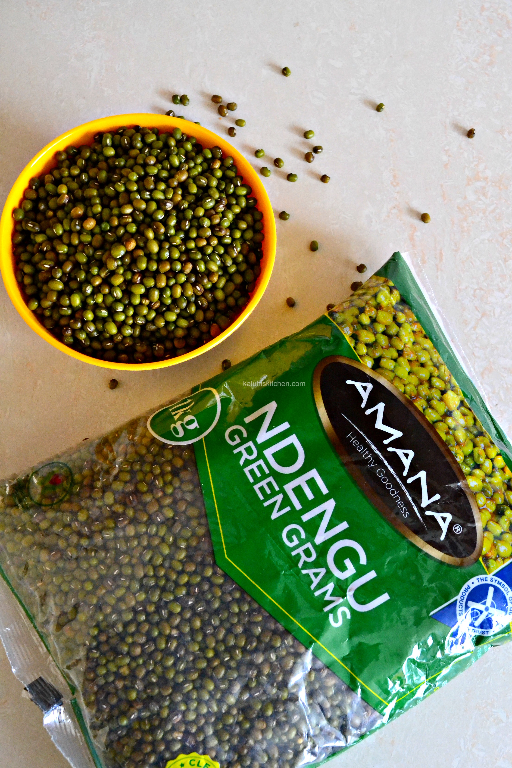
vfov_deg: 51.3
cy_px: 384
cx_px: 256
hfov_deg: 35.5
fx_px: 800
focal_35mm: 38
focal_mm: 25
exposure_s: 1/25
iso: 3200
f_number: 7.1
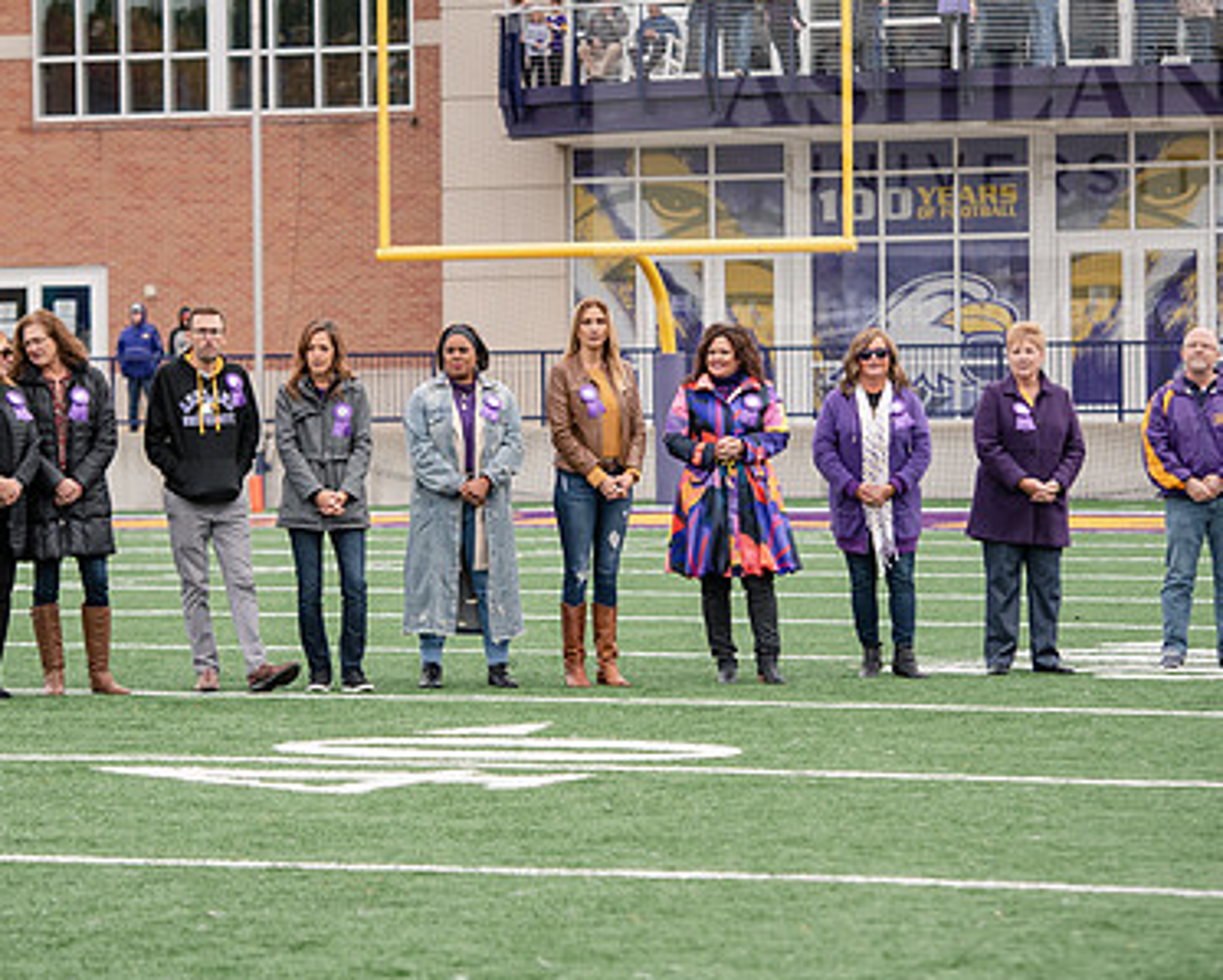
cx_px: 495
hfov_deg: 11.0
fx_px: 6339
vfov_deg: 8.8
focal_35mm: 175
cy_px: 379
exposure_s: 1/1000
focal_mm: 120
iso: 400
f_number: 4
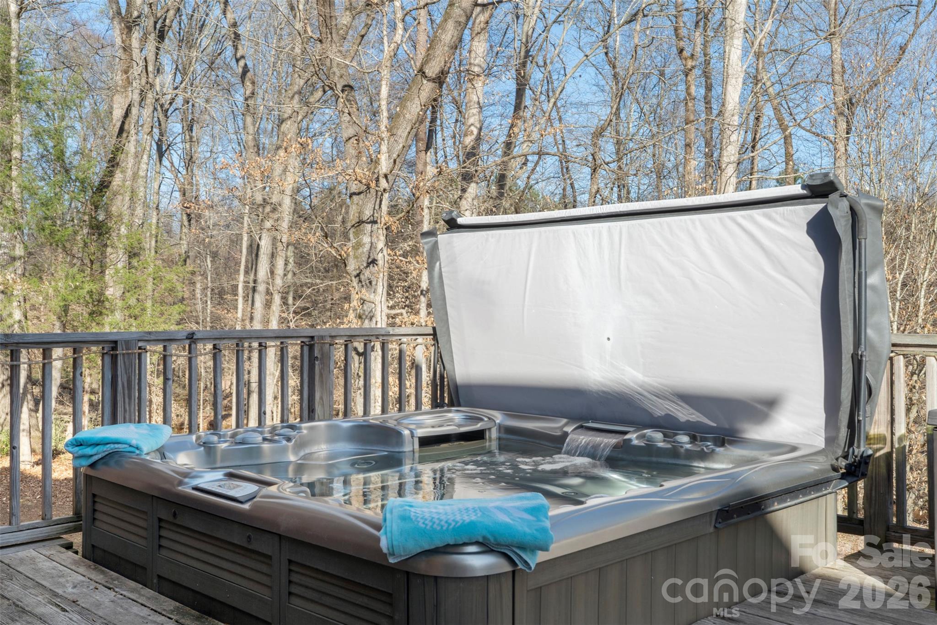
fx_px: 911
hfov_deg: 54.4
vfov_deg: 37.8
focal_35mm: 35
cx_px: 468
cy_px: 312
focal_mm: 35
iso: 100
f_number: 11
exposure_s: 1/125
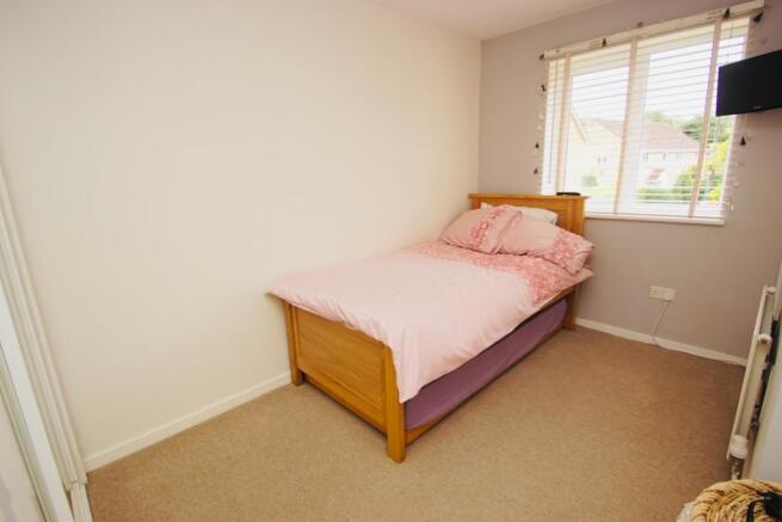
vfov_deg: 72.1
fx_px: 358
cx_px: 391
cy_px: 261
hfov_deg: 95.0
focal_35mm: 16
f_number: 4
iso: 125
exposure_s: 1/60
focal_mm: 11
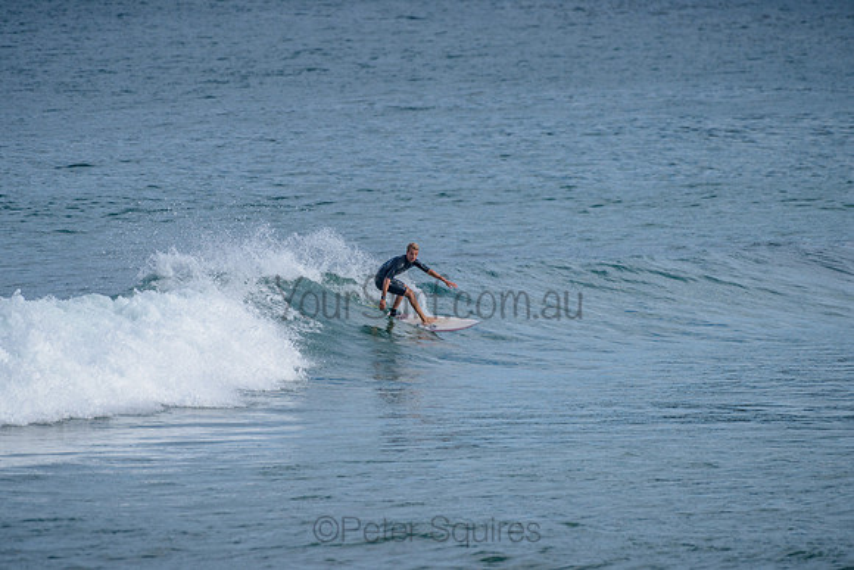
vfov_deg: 2.2
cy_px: 285
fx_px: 14522
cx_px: 427
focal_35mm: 612
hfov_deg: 3.4
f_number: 5.6
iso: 220
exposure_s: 1/2000
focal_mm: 500
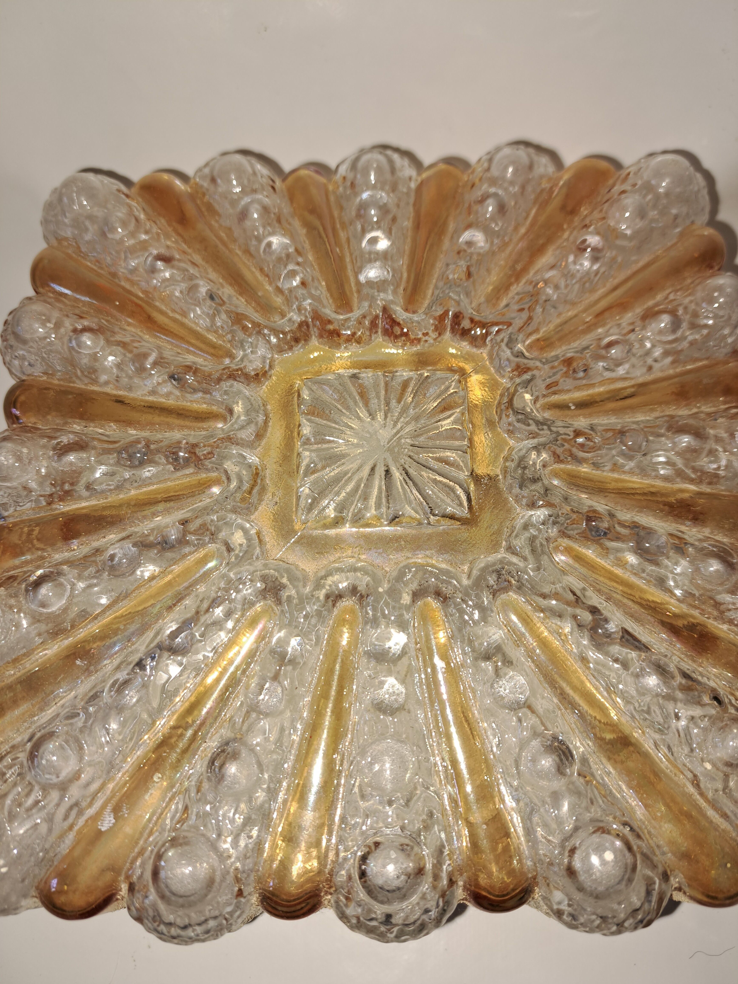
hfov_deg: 56.8
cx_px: 369
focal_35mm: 24
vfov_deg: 71.6
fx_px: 682
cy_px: 492
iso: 50
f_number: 1.8
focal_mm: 5.23
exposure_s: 1/50
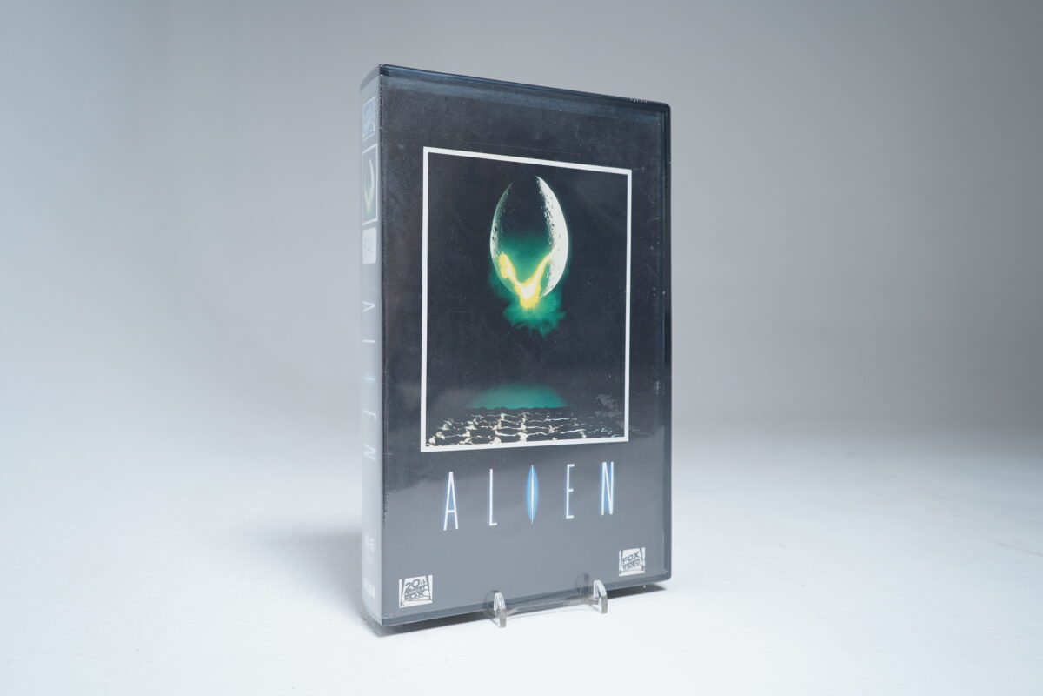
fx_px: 840
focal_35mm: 29
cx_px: 522
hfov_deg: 63.7
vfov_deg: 45.0
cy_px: 348
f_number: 5.6
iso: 160
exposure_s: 1/3
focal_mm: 29
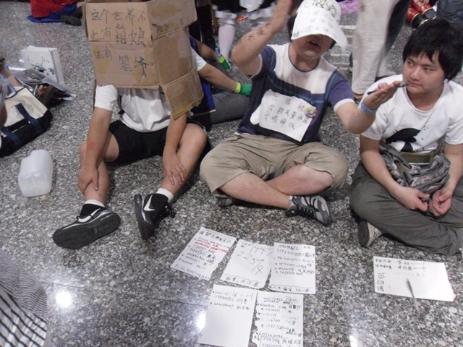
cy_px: 174
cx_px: 232
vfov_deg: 32.2
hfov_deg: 42.1
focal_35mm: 45
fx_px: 602
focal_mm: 6.3
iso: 800
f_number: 3.5
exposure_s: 1/11
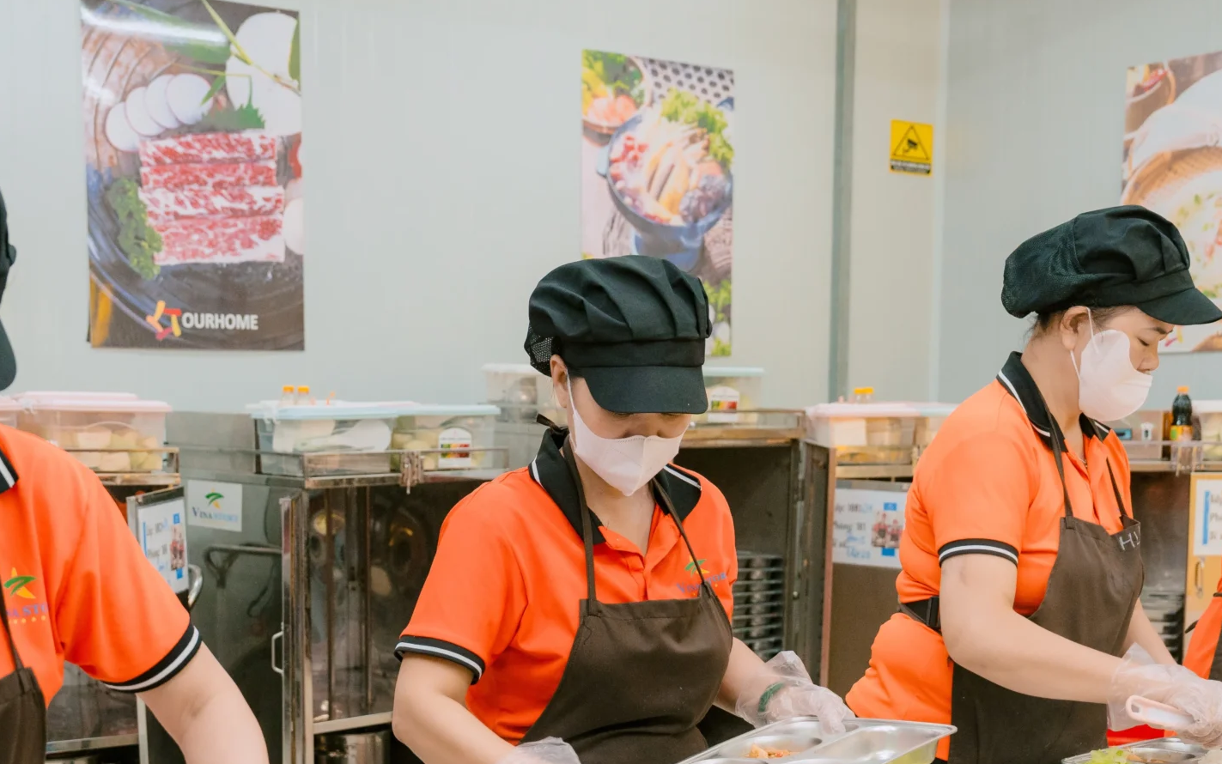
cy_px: 648
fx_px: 1832
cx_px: 505
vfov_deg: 23.1
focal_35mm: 55
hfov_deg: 36.8
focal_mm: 30
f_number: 4
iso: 2000
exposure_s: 1/250
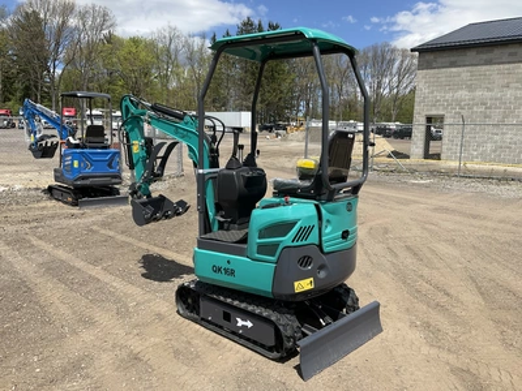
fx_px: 437
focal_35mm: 29
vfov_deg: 48.2
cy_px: 196
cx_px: 261
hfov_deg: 61.7
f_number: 1.8
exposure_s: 1/1786
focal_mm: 3
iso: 25
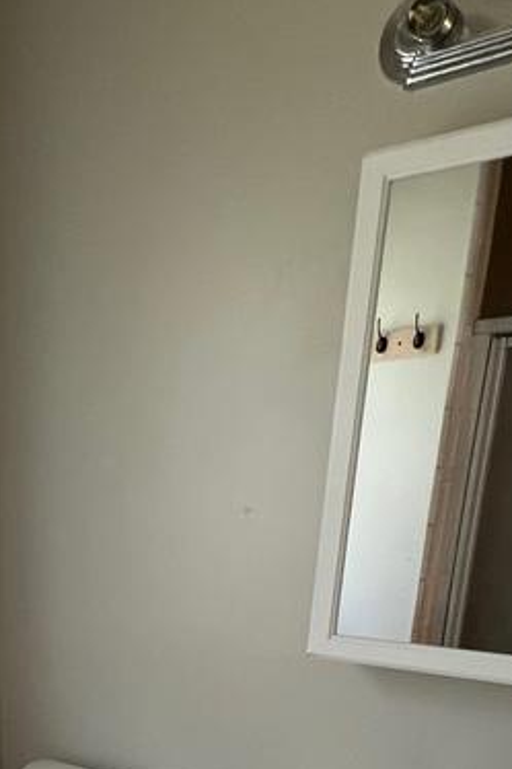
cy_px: 748
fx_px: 790
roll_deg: +1.2
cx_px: -16
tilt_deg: -19.3
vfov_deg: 44.9
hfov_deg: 32.6
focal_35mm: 37
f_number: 1.8
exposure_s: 1/60
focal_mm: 1.57
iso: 250
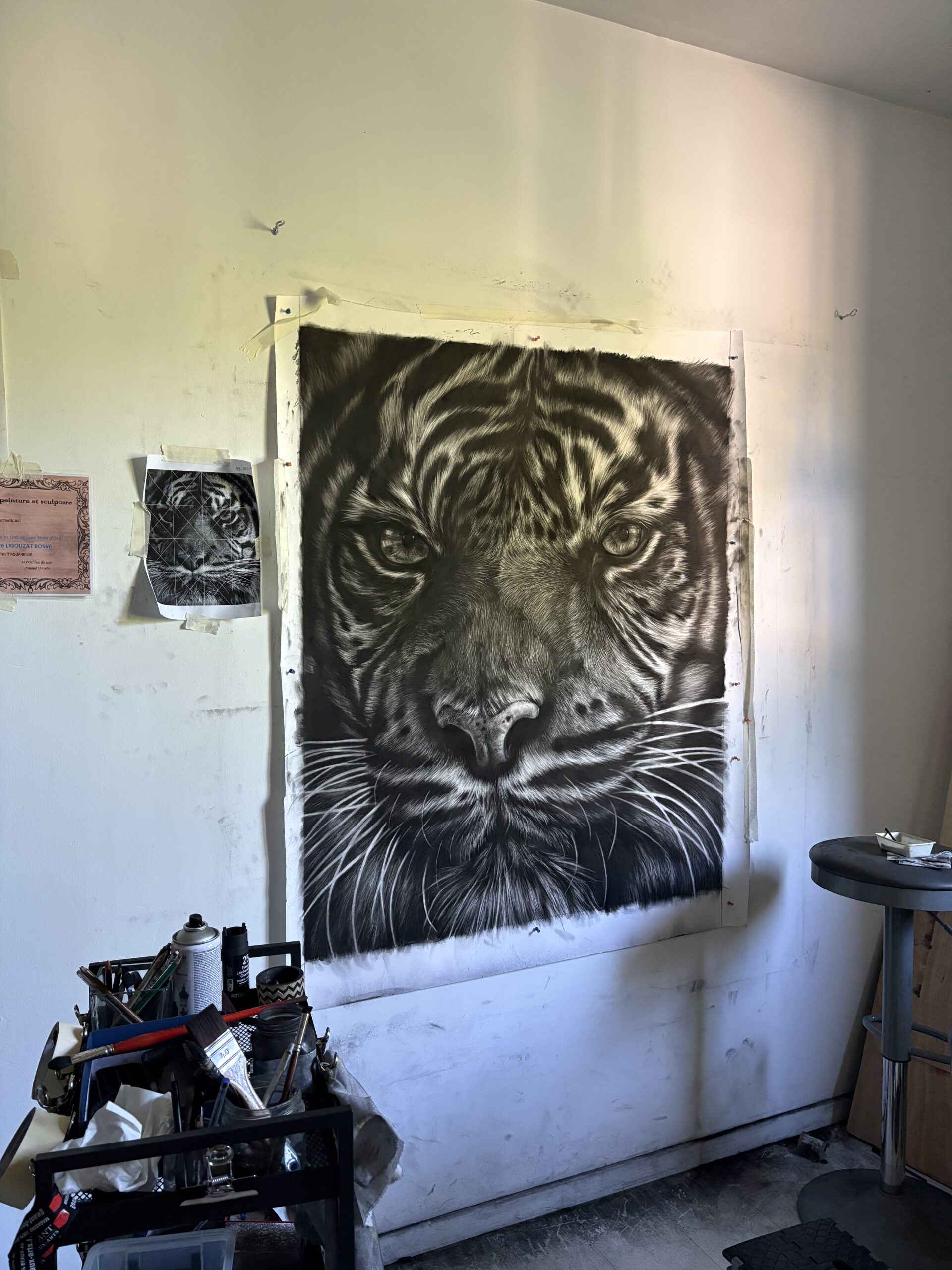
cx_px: 476
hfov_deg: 53.1
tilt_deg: -1.9
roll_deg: +0.5
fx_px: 953
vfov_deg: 67.3
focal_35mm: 26
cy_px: 635
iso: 400
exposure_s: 1/60
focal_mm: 5.96
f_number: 1.6
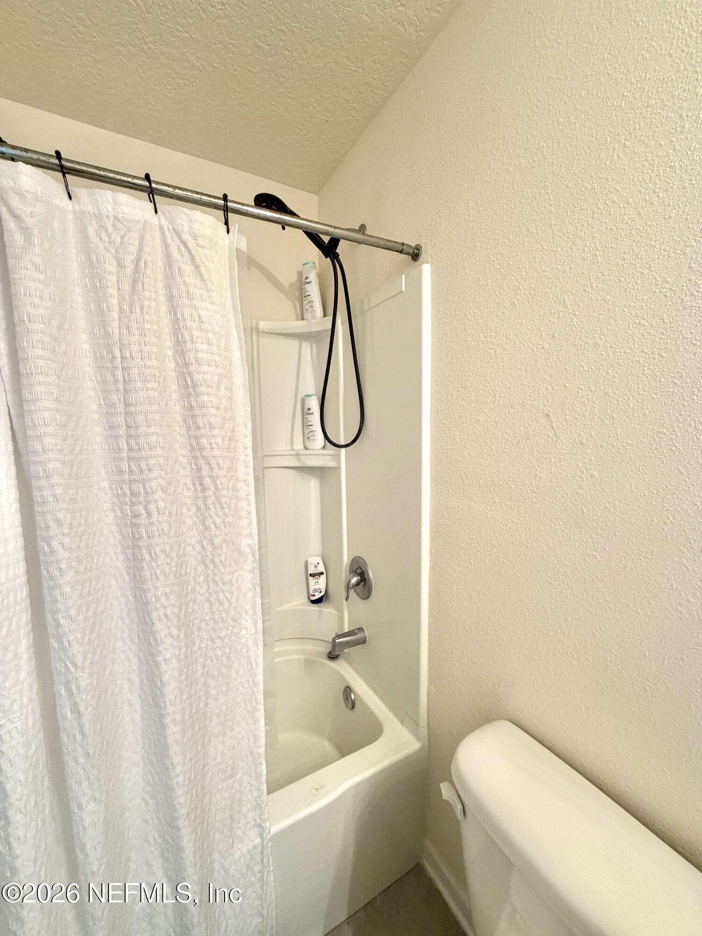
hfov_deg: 85.7
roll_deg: +1.7
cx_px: 351
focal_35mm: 14
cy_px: 468
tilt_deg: -4.8
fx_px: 379
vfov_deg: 102.1
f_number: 2.2
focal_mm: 2.22
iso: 200
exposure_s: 1/60
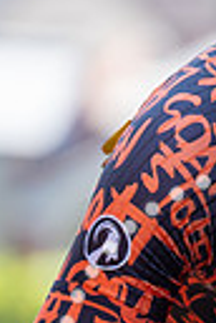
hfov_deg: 1.2
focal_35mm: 1128
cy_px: 2
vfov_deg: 1.8
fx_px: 10151
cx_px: 422
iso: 400
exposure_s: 1/1000
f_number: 3.5
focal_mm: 163
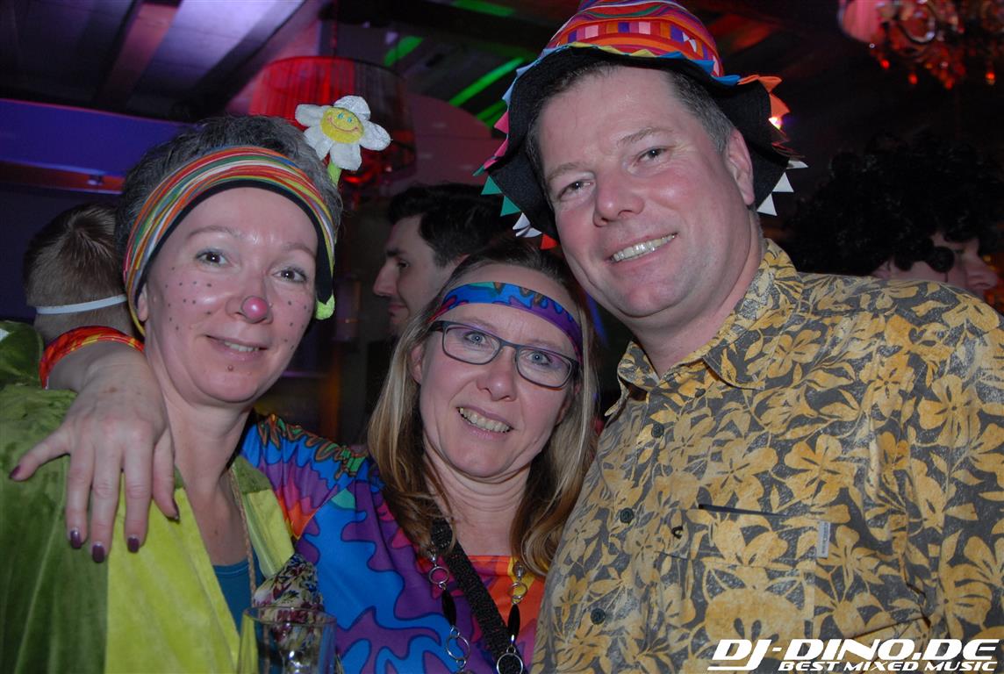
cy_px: 337
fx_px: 1174
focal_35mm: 42
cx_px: 502
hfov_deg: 46.3
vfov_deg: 32.0
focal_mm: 28
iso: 400
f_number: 5.6
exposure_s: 1/15
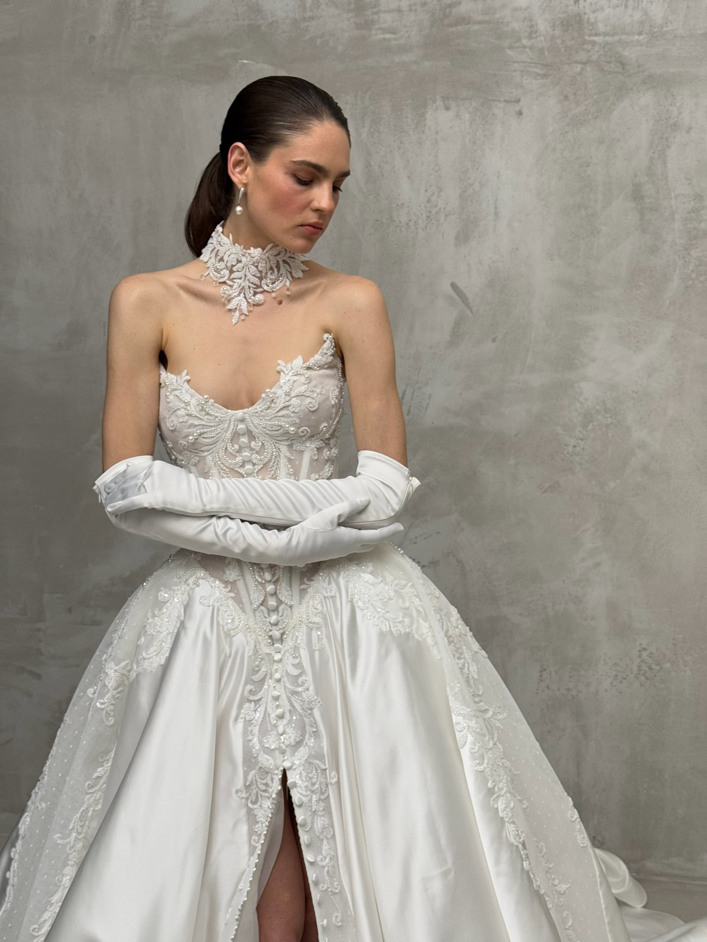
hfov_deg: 30.3
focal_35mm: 48
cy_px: 471
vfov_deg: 39.7
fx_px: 1307
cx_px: 354
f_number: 1.78
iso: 100
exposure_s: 1/81
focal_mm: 6.76
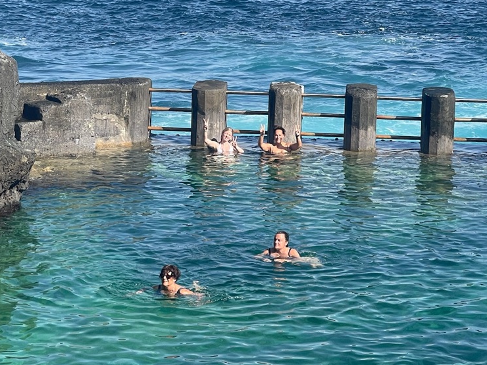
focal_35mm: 121
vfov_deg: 12.2
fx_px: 1702
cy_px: 65
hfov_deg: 16.3
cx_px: 217
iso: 20
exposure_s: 1/1004
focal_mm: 7.5
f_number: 2.2
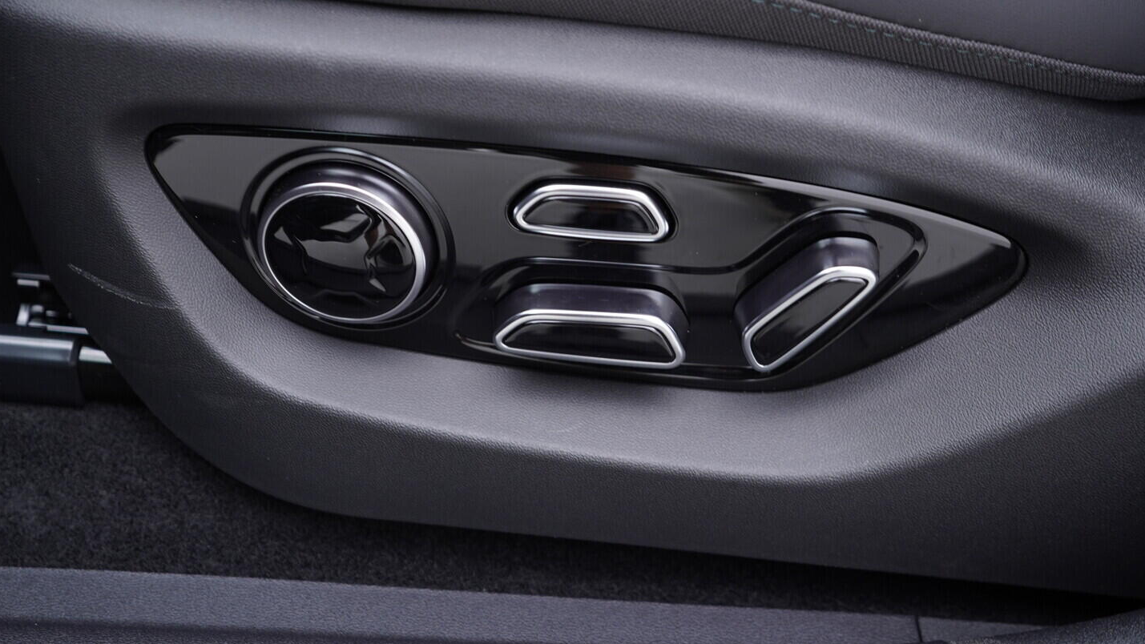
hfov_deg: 52.8
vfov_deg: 31.2
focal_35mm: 38
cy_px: 282
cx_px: 572
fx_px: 1154
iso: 250
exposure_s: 1/40
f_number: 2.8
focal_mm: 24
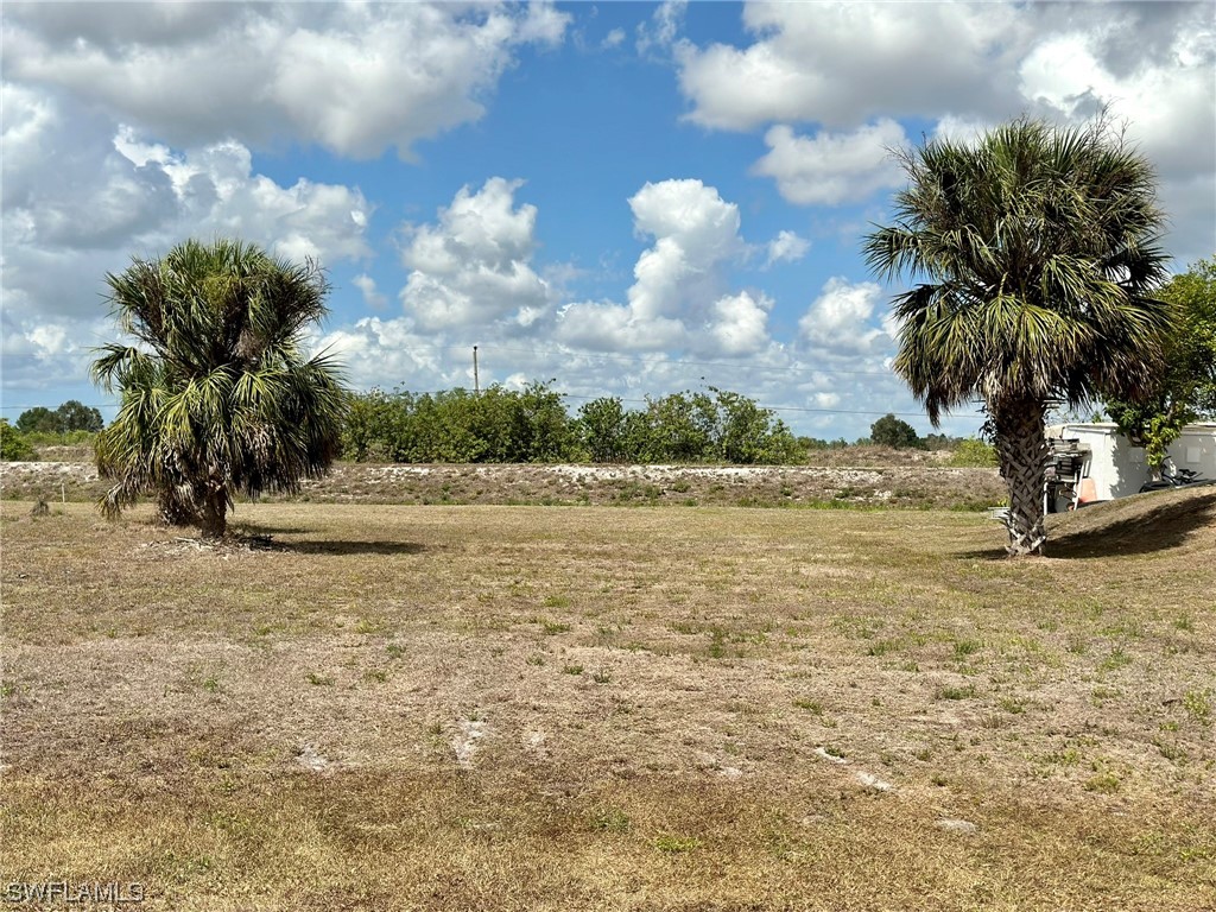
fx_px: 1686
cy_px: 456
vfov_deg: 30.3
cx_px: 608
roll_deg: -0.4
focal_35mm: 48
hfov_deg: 39.7
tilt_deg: -0.5
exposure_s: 1/8197
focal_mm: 6.86
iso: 100
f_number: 1.78
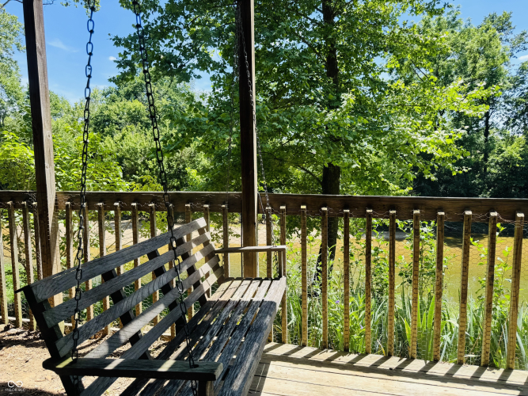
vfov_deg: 56.8
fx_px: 366
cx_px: 264
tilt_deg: -6.0
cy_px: 198
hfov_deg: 71.6
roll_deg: +0.6
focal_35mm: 24
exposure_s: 1/678
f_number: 1.78
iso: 80
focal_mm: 6.76
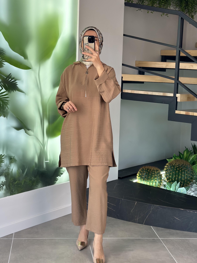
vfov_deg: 35.5
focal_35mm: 54
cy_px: 120
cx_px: 91
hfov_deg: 27.0
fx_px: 410
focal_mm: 6.86
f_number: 1.78
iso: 80
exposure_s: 1/327
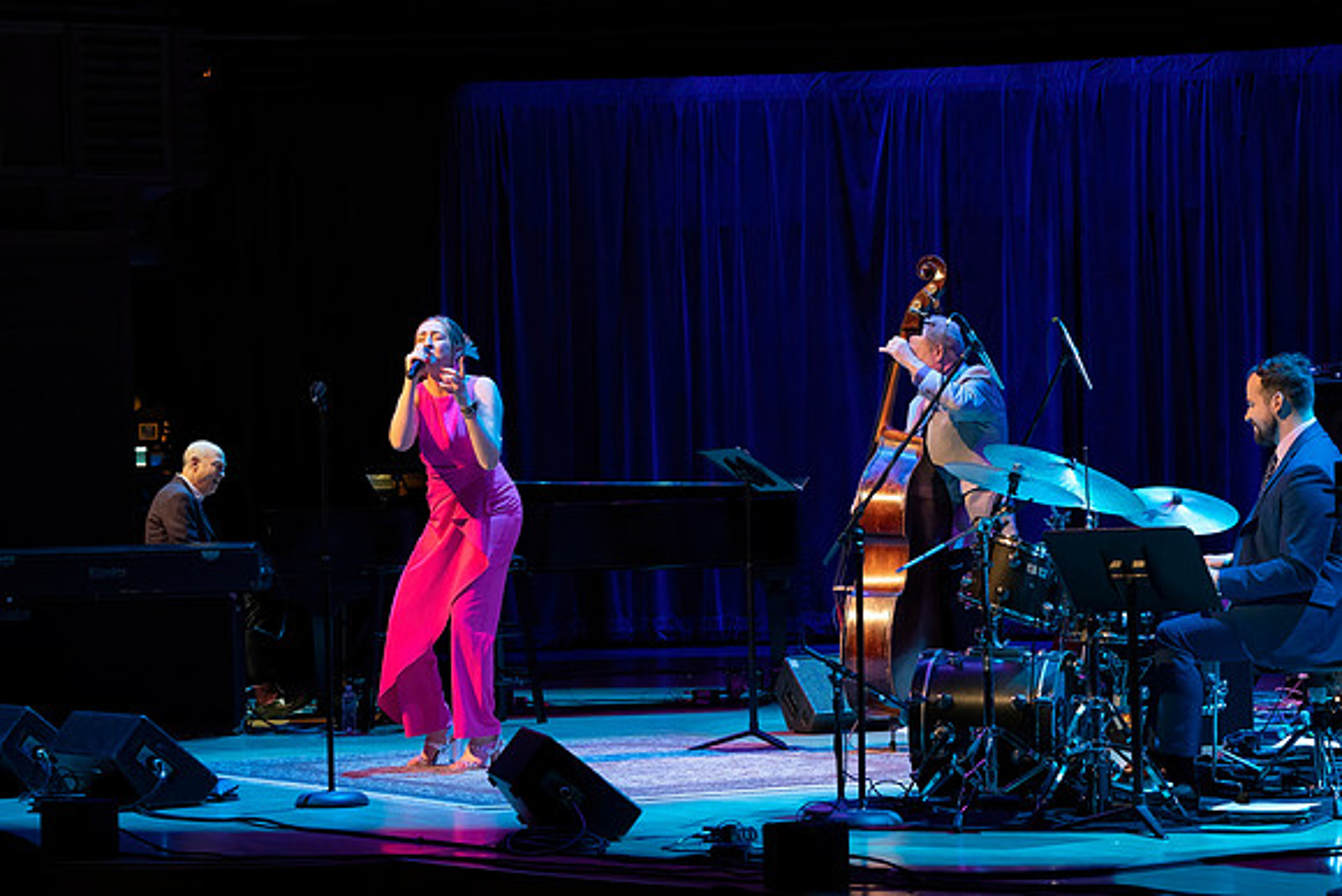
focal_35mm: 107
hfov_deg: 19.2
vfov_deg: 12.9
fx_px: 3973
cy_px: 448
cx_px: 671
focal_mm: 100
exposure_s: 1/250
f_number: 5.6
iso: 5000
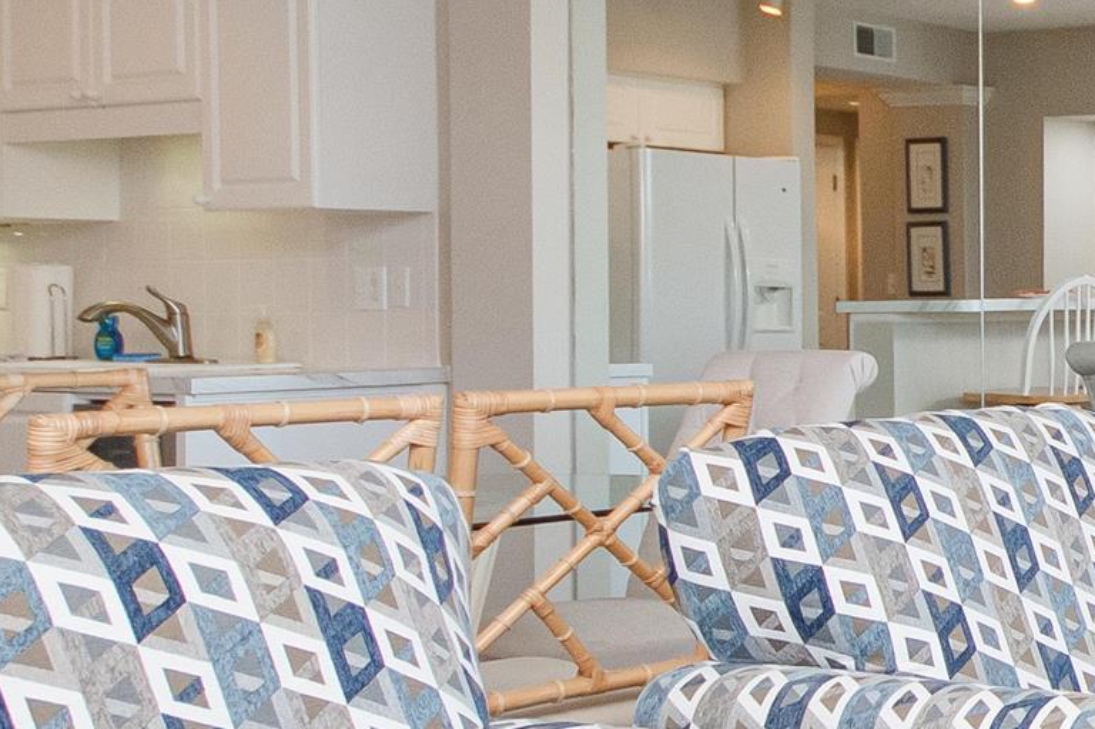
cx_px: 1732
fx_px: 1824
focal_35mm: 60
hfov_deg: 24.3
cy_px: 407
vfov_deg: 22.6
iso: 500
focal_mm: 10
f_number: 4.5
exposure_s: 1/160
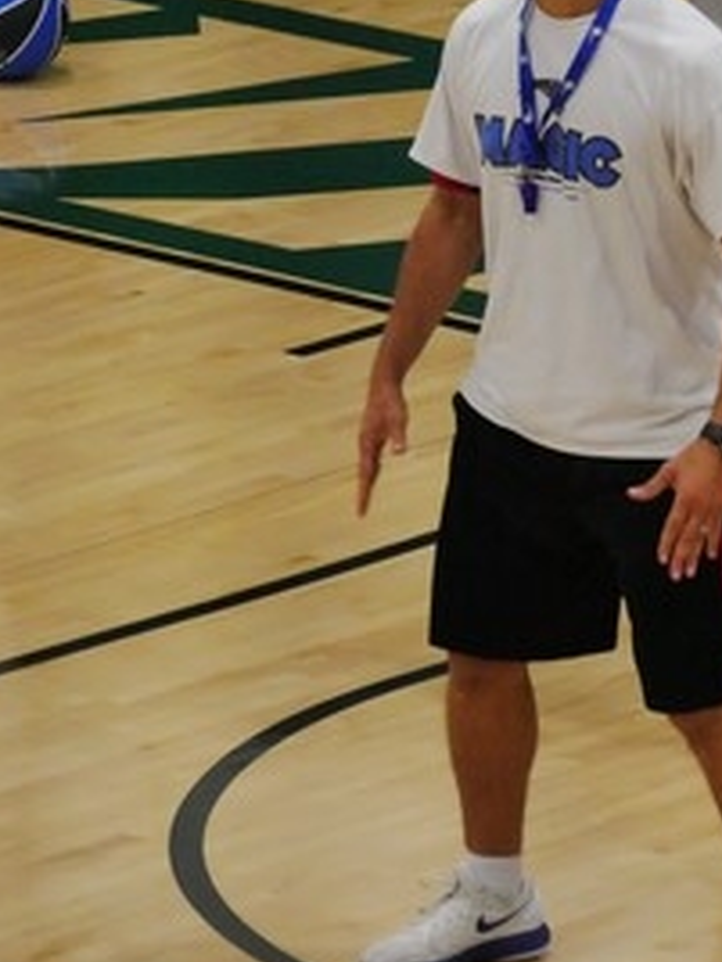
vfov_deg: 4.3
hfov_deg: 3.2
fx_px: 12932
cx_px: 611
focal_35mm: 465
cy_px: 319
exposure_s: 1/320
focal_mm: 130
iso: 6400
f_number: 5.6
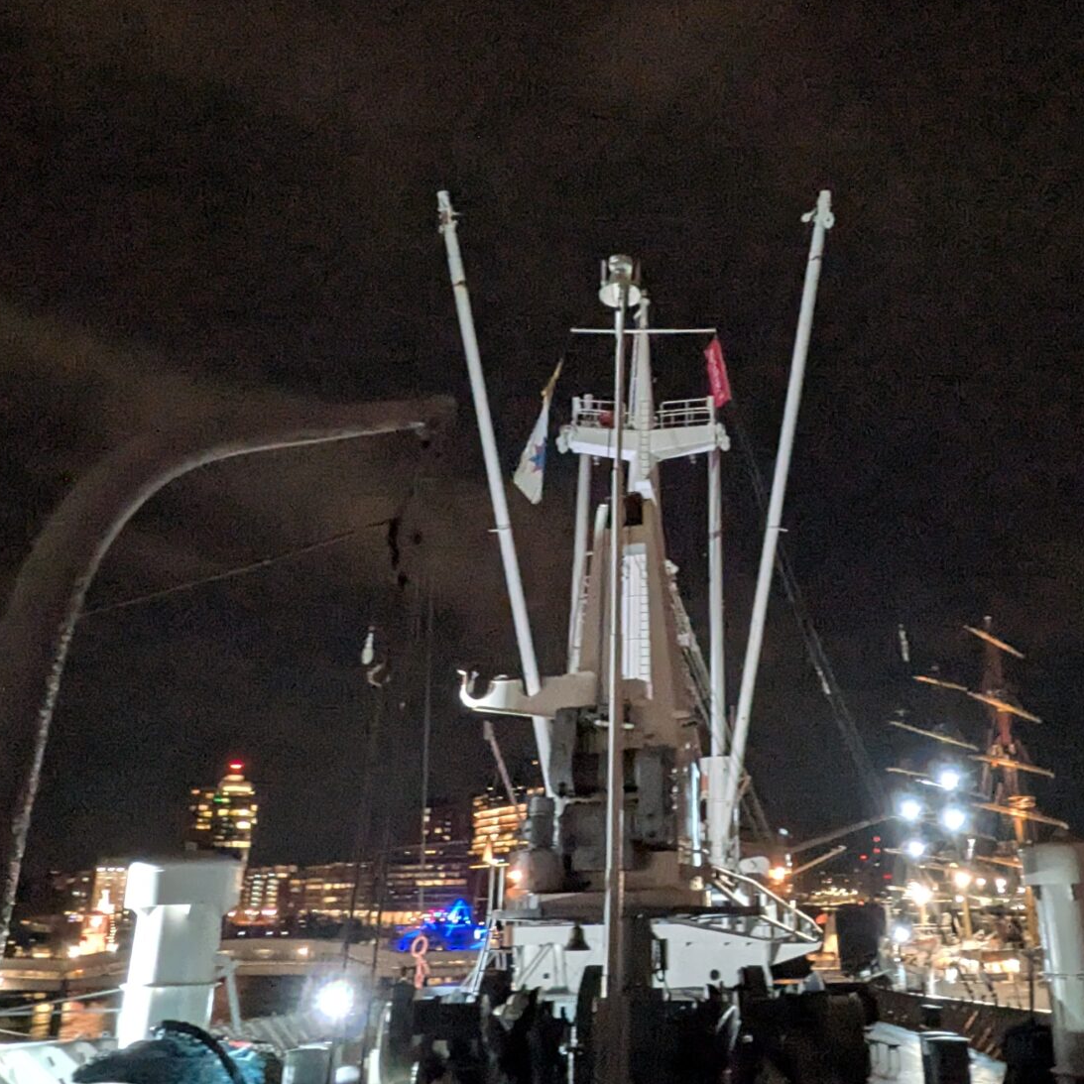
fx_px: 1027
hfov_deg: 55.2
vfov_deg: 55.6
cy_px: 578
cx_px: 658
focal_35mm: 29
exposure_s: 1/16.7
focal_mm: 1.83
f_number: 2.2
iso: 1128
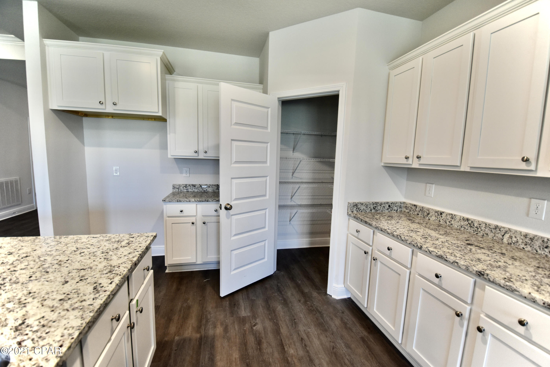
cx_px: 275
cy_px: 184
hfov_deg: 100.4
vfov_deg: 77.3
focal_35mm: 15
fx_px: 229
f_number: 4
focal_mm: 10
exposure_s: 1/60
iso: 500
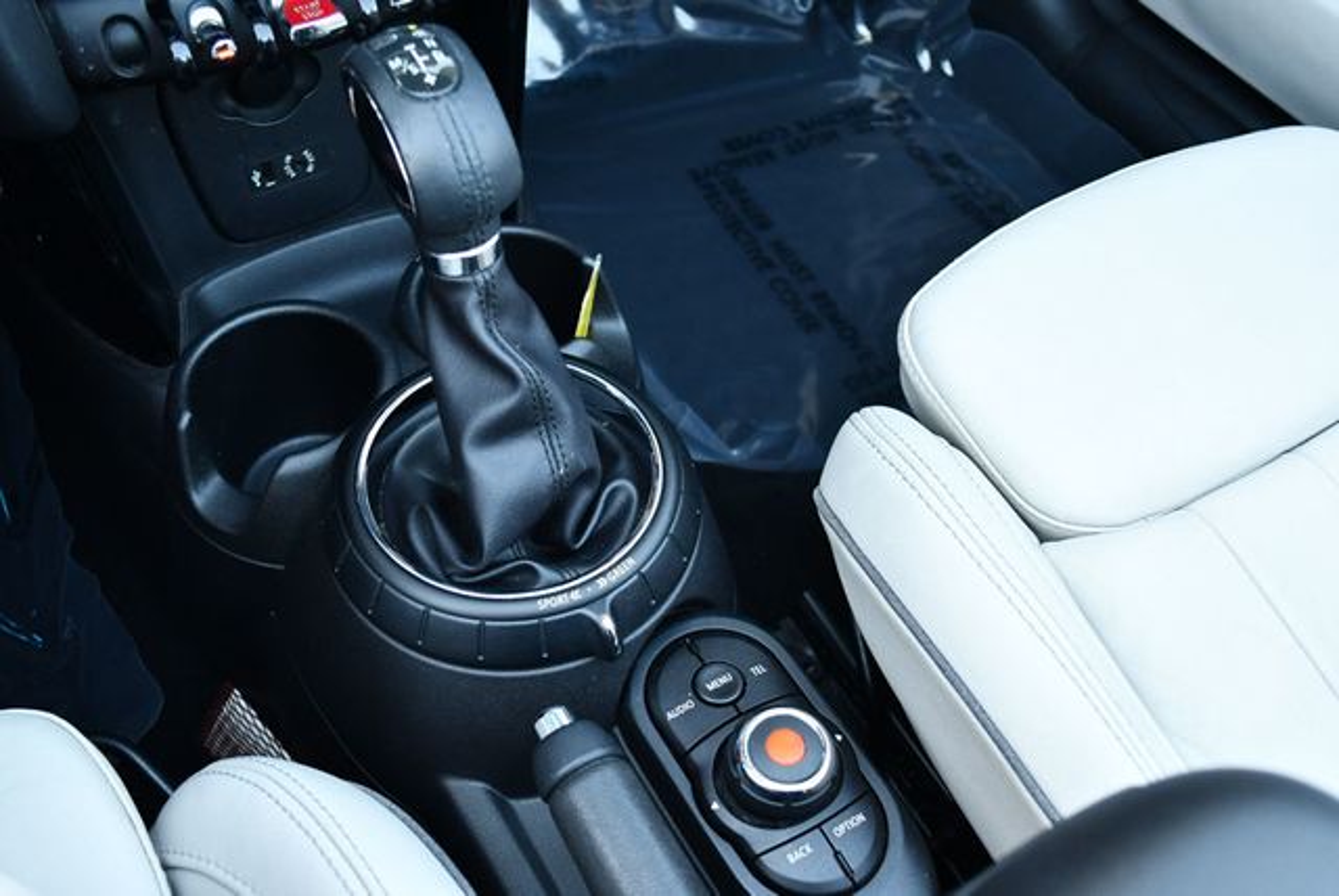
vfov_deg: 36.9
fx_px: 1340
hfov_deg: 53.1
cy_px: 448
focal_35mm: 36
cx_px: 670
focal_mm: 18
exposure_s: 1/125
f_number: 3.5
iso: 800
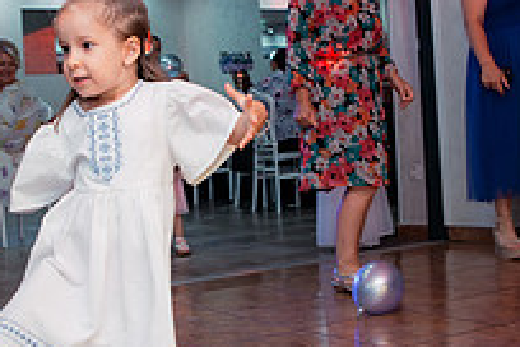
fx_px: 1112
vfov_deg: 17.7
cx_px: 222
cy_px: 115
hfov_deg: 26.3
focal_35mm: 77
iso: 2500
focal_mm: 24
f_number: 3.5
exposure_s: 1/250
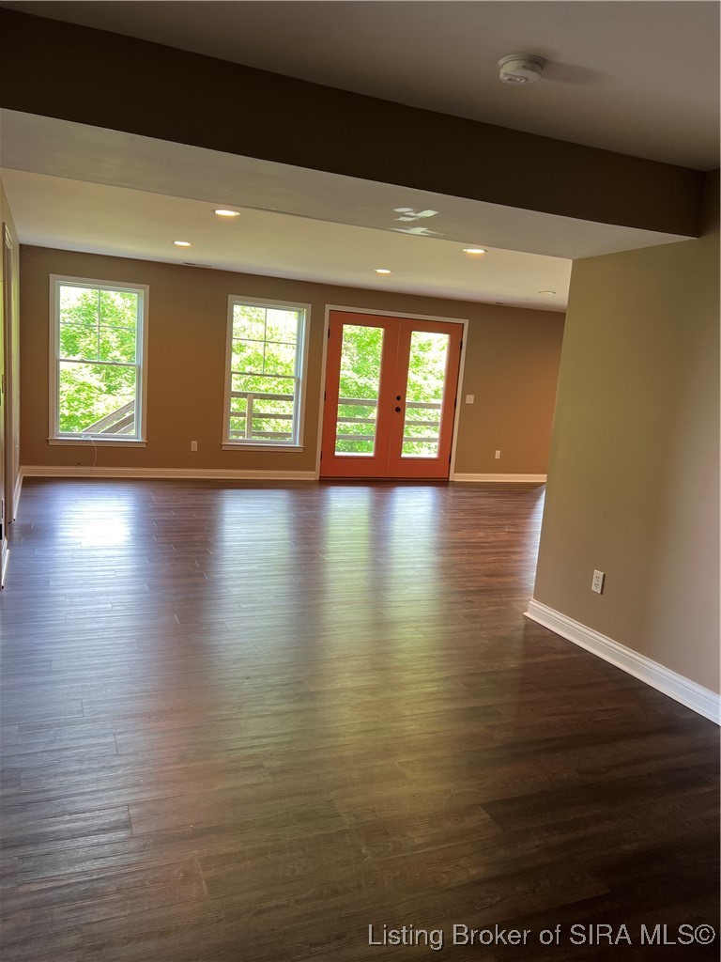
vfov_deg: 67.3
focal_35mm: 26
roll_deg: -3.5
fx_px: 722
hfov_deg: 53.1
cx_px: 360
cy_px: 481
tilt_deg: -8.2
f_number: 1.5
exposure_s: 1/60
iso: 80
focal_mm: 5.7
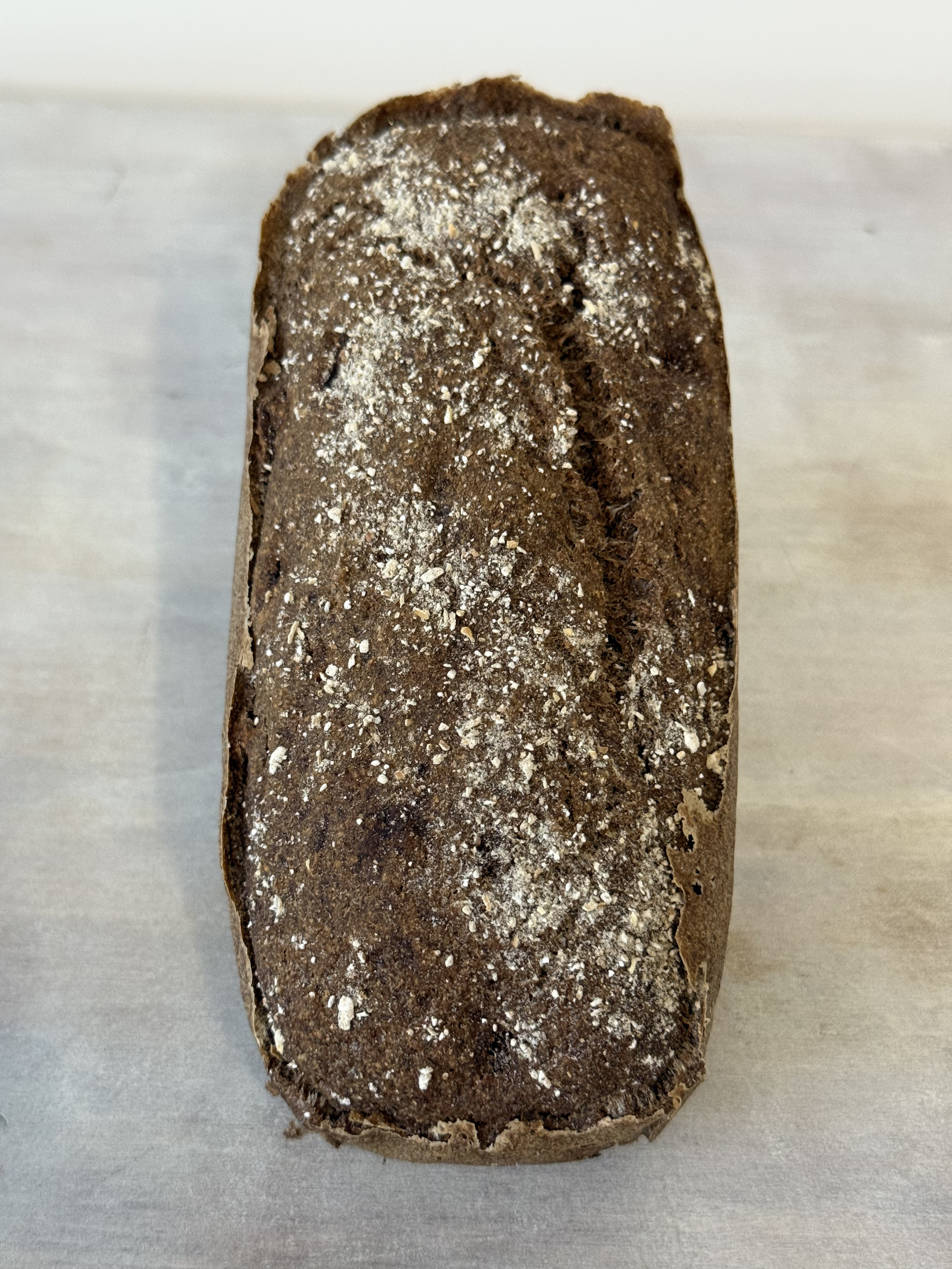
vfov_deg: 39.7
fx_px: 1760
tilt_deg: -43.0
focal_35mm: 48
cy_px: 634
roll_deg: -3.5
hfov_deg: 30.3
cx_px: 476
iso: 250
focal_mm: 6.76
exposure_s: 1/53
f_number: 1.78
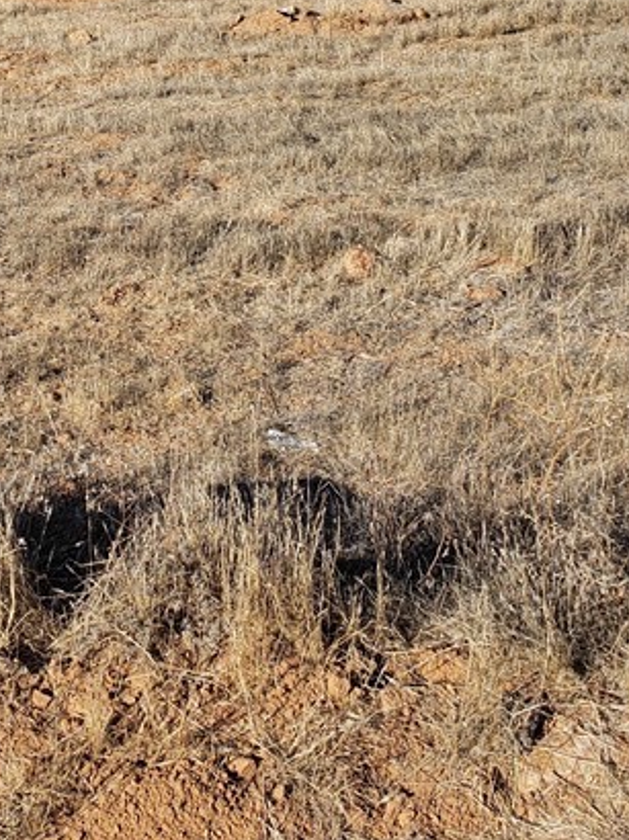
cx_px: 131
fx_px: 1576
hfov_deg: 22.3
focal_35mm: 65
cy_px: 2
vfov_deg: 28.1
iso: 50
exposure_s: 1/1105
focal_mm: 4.3
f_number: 2.4
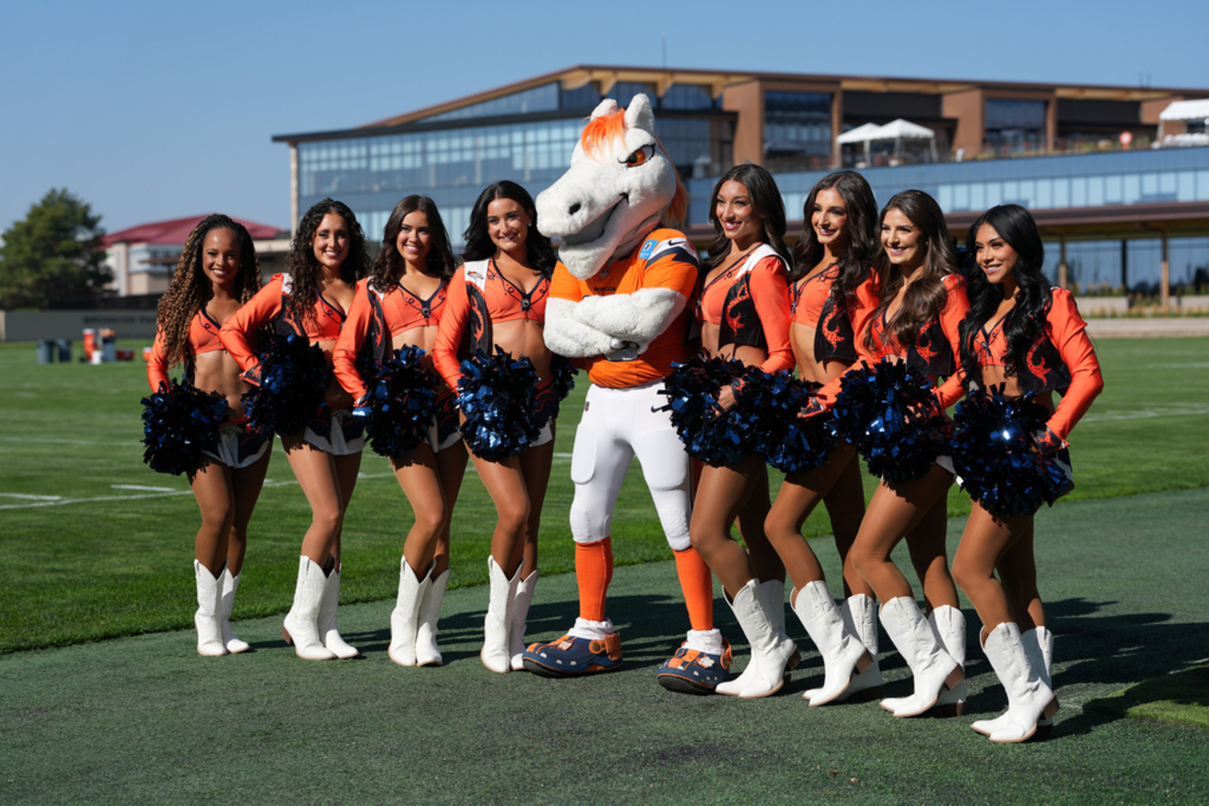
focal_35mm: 67
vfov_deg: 20.3
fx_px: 2250
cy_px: 403
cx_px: 604
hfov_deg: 30.1
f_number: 3.2
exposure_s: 1/4000
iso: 200
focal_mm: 67
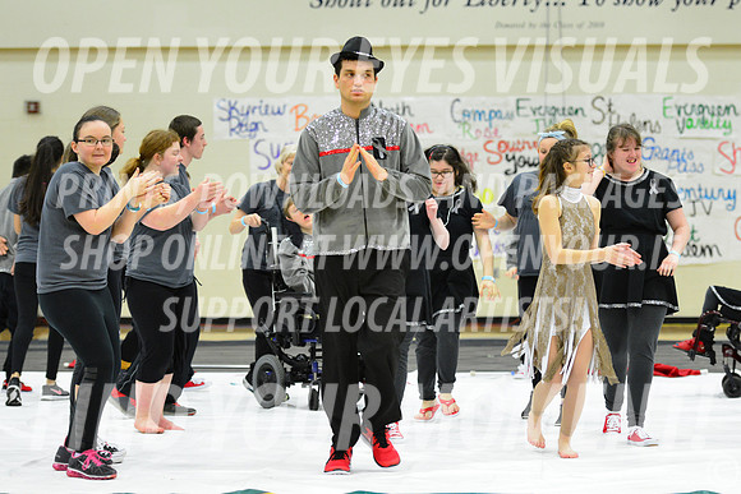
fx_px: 1956
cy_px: 247
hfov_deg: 21.5
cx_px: 370
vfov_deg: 14.4
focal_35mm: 95
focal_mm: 95
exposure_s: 1/250
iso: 3200
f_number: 2.8
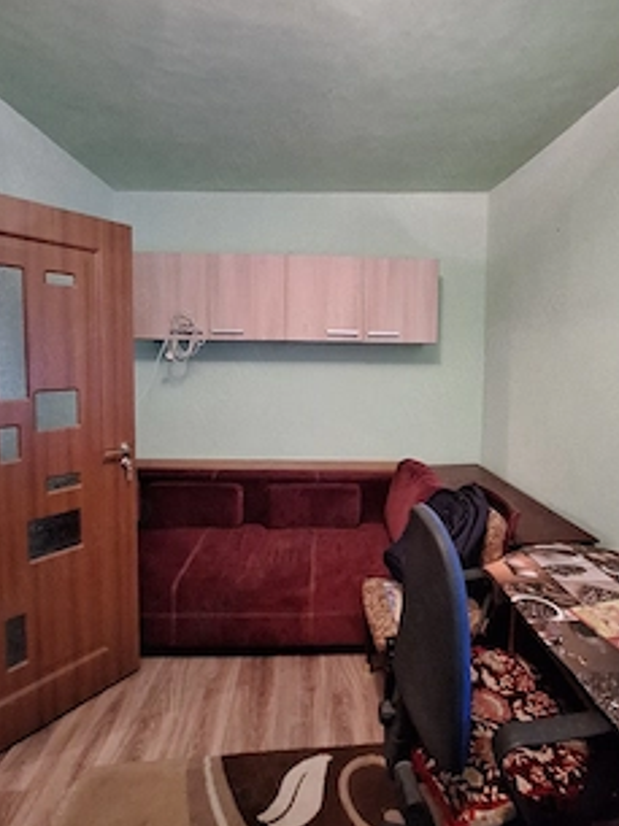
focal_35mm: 17
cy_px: 383
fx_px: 406
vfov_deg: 90.9
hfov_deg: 74.6
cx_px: 330
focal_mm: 1.74
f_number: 2.2
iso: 400
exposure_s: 1/25
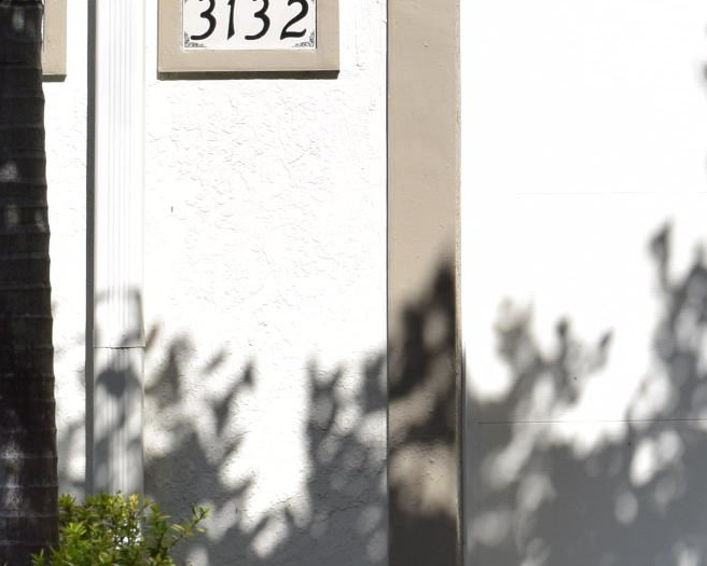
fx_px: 4311
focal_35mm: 206
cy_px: 19
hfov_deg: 9.1
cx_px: 1141
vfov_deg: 7.5
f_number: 10
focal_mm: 32
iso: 200
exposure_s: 1/500
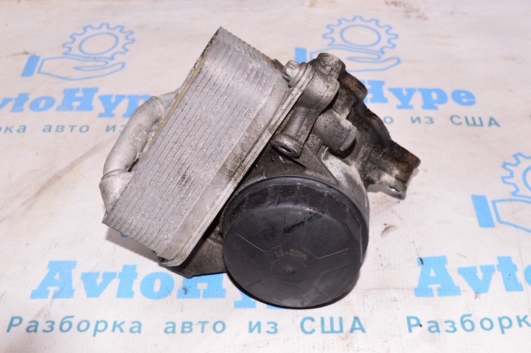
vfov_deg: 28.0
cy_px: 176
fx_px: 707
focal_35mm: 48
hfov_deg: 41.1
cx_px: 266
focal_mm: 32
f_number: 8
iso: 1600
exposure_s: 1/200
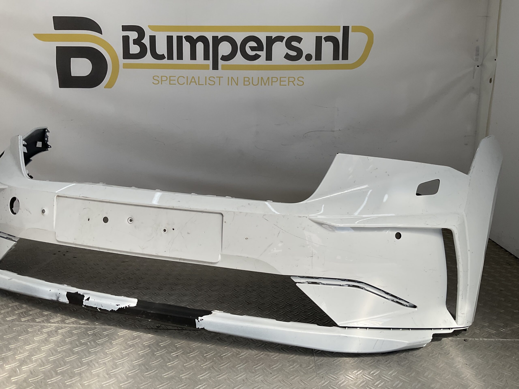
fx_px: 435
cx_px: 260
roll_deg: -1.9
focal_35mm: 29
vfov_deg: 48.2
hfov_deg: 61.7
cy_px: 194
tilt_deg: -11.7
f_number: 1.8
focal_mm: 3
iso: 16
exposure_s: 1/804
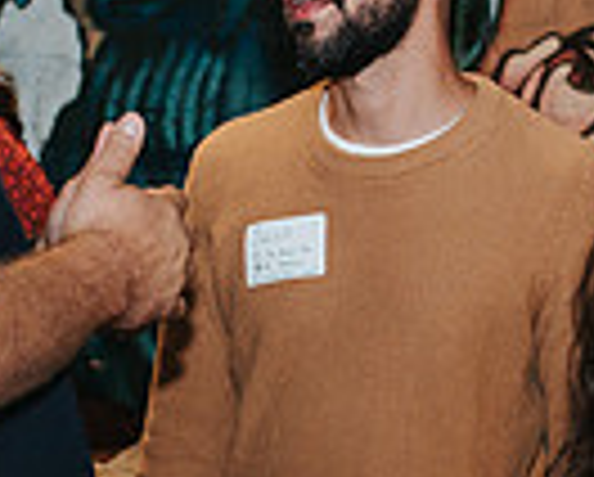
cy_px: 289
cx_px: 387
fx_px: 3011
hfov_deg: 11.3
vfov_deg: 9.1
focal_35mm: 171
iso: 800
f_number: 2.8
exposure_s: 1/200
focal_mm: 35
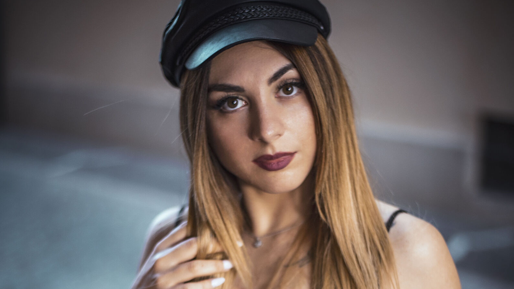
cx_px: 256
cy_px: 324
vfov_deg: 14.9
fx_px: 1077
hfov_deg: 26.9
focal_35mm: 79
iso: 200
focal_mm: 50
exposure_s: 1/1000
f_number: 1.8
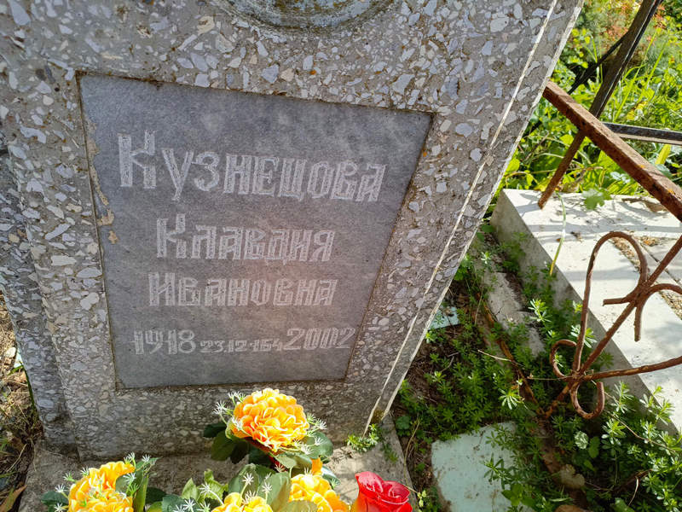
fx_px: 493
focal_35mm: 25
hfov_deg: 69.4
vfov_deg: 54.9
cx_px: 341
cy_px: 256
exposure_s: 1/612
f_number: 1.69
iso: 112
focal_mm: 4.76
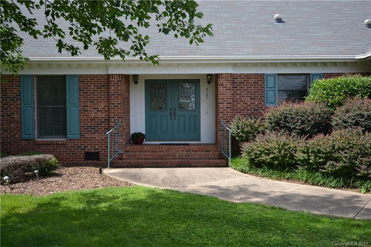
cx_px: 186
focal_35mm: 36
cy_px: 124
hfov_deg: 53.1
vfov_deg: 36.8
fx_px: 371
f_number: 5.6
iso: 100
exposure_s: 1/125
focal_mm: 24
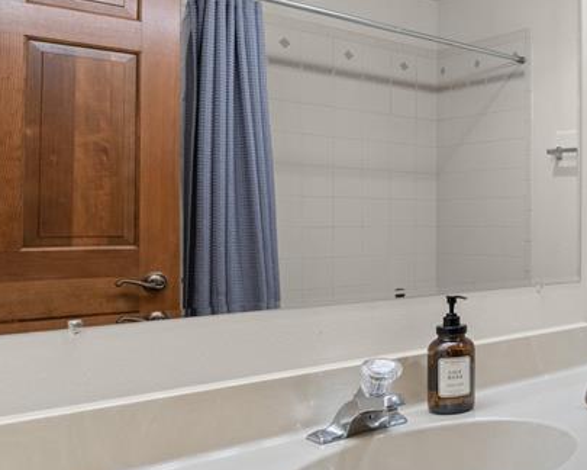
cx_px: 673
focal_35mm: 39
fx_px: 675
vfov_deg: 38.3
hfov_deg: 37.7
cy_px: 213
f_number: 8
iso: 400
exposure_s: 1/8
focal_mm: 10.9
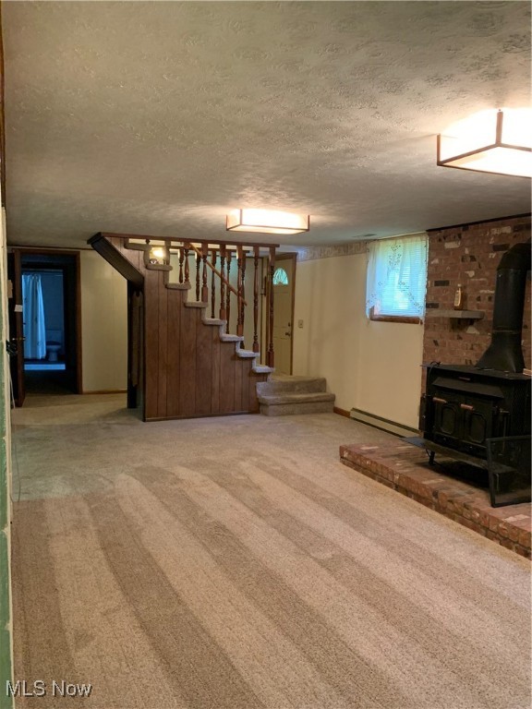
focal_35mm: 26
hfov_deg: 53.1
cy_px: 354
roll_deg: +0.0
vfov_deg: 67.3
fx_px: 533
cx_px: 266
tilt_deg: -5.5
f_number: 1.8
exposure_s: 1/40
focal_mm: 4.25
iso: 400
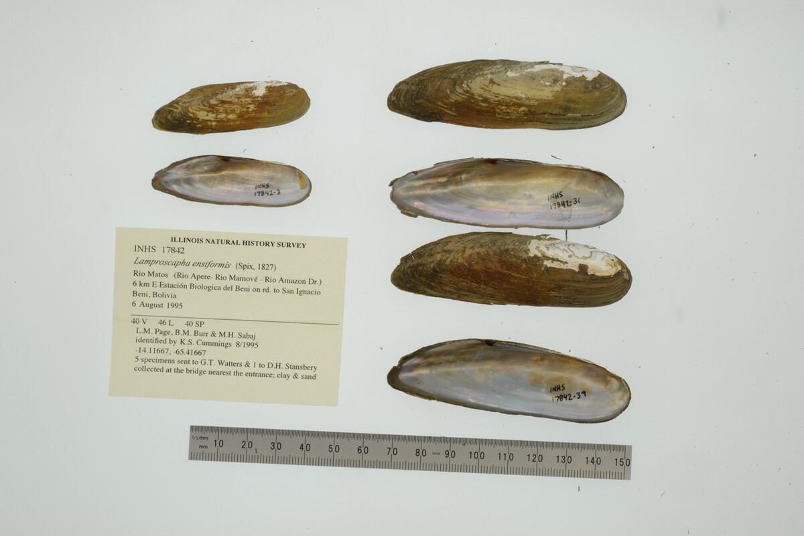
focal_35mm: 60
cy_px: 268
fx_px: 1340
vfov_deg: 22.6
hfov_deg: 33.4
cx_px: 402
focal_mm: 60
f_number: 32
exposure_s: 1/13
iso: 100
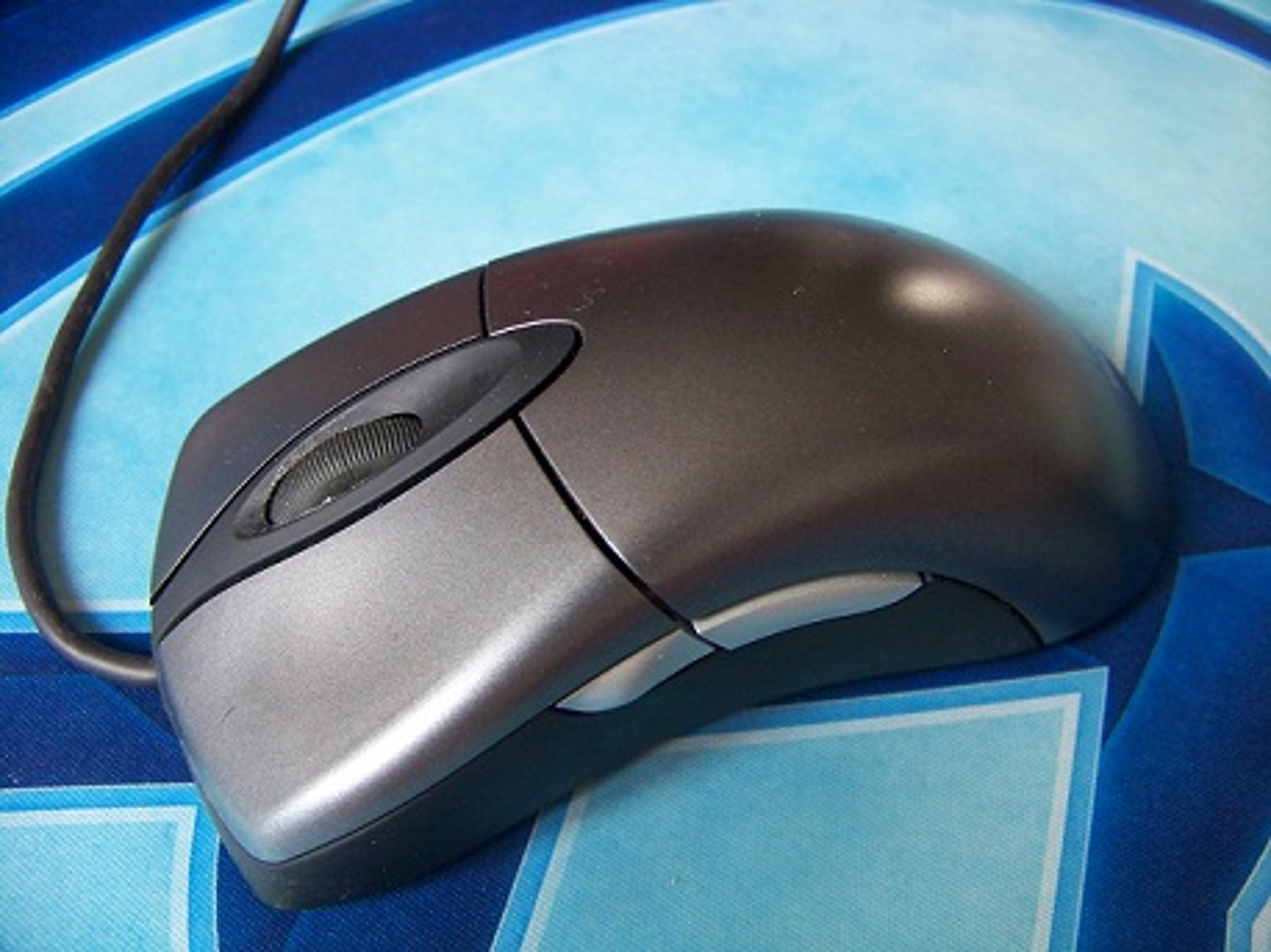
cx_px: 636
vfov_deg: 39.6
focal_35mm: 36
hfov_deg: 51.4
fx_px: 1321
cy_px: 476
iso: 200
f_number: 2.8
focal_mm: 5.85
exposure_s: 1/30
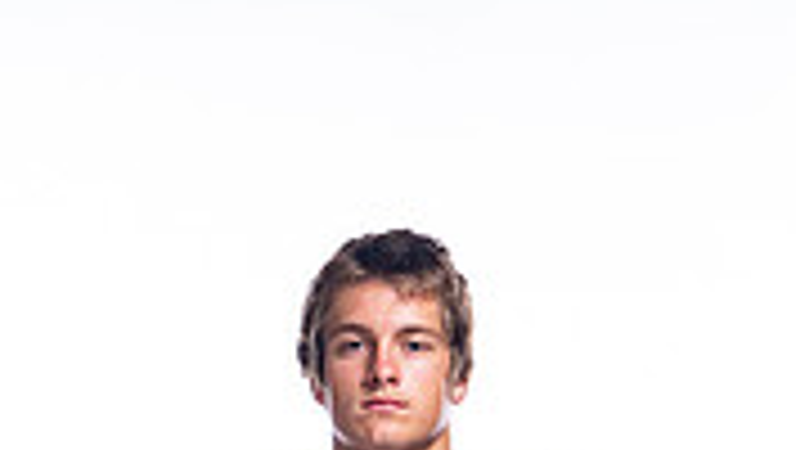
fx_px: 5515
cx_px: 382
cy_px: 994
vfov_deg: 4.6
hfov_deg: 8.3
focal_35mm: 261
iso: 400
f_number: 6.3
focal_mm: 98
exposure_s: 1/250
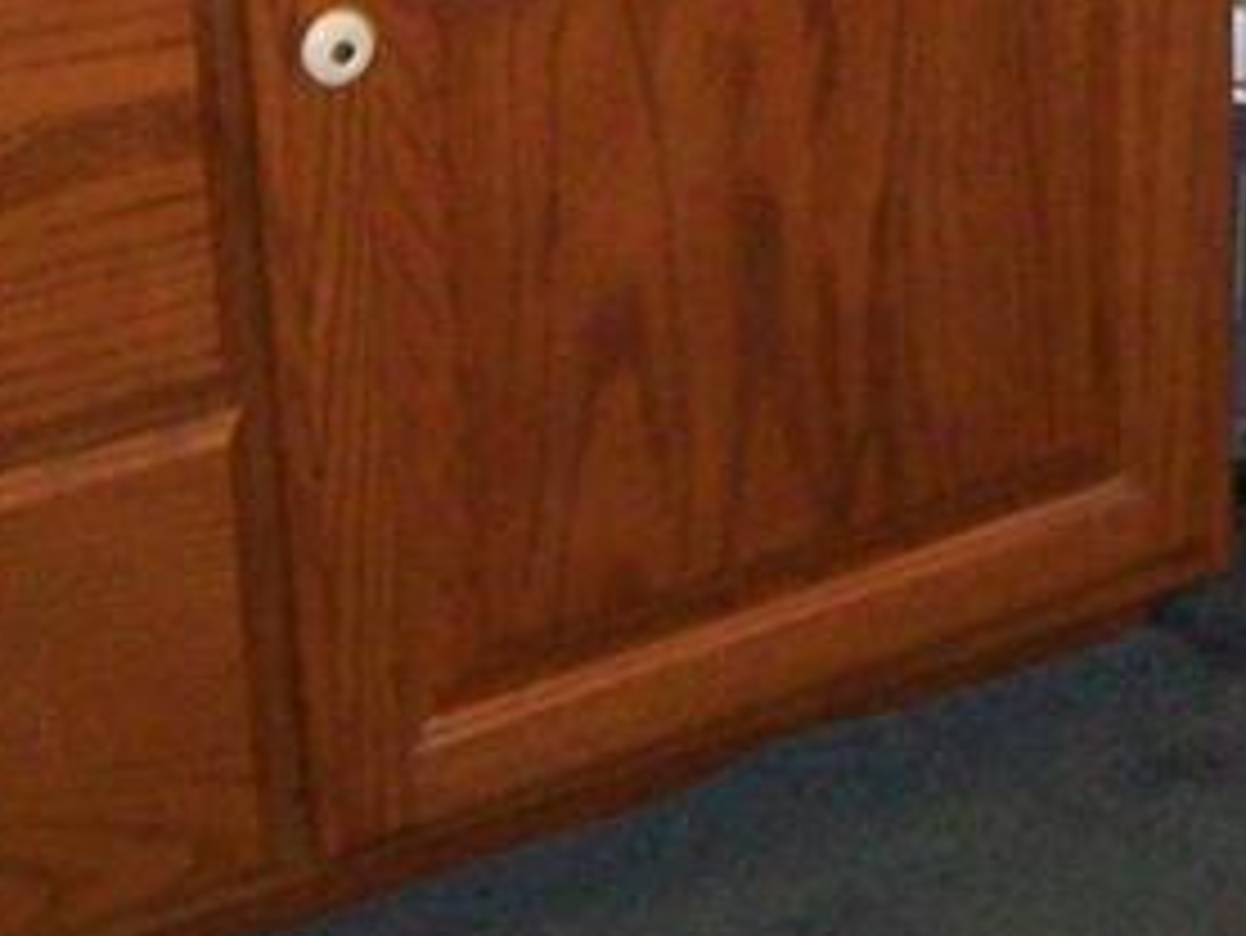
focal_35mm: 133
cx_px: 904
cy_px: -220
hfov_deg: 14.8
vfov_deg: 10.9
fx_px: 4789
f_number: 2.7
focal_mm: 6
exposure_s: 1/64
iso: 200
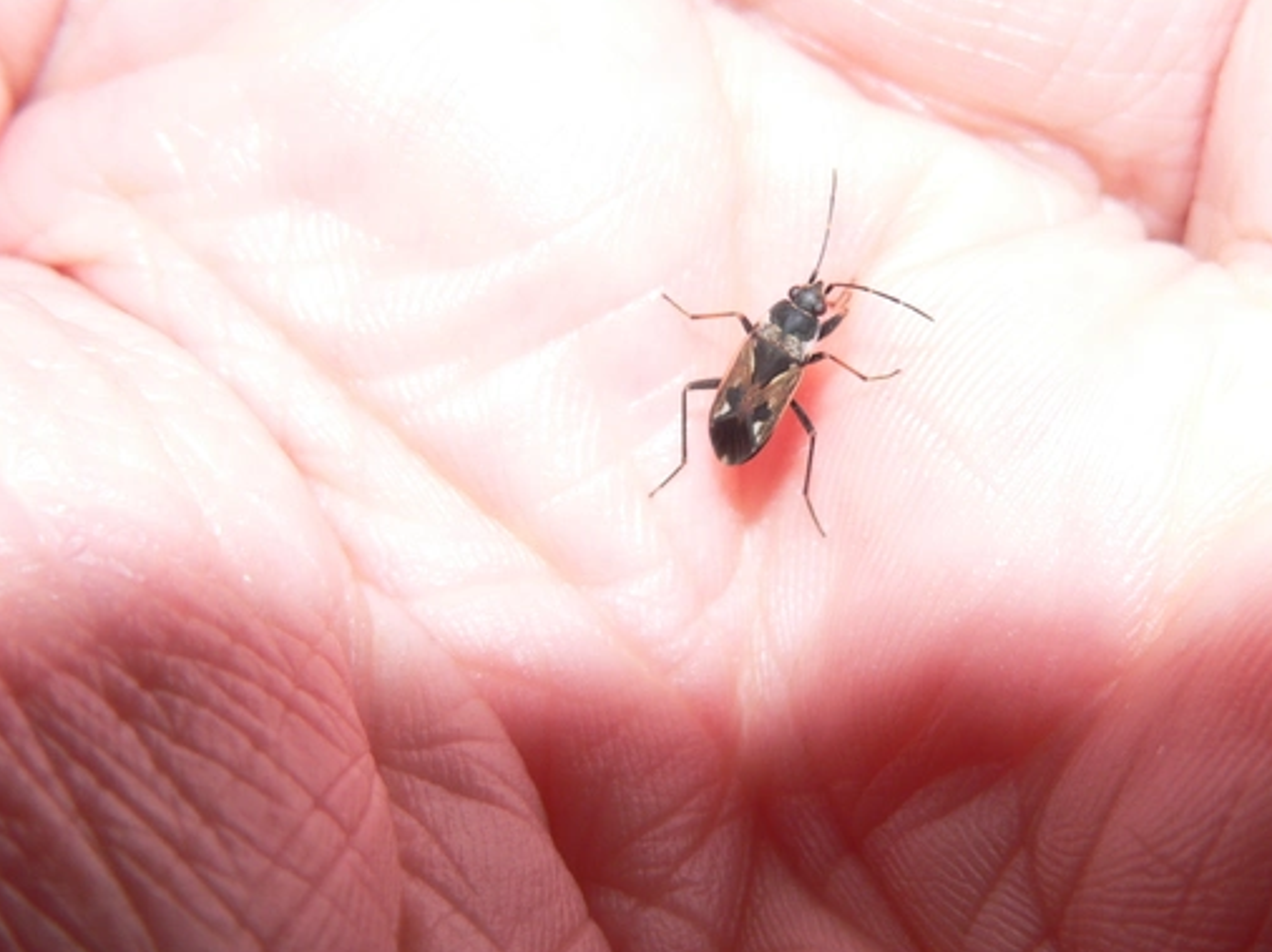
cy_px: 404
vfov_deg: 14.1
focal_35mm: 105
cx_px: 742
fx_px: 3857
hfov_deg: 18.7
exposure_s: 1/60
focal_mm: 13.8
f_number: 4
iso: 100
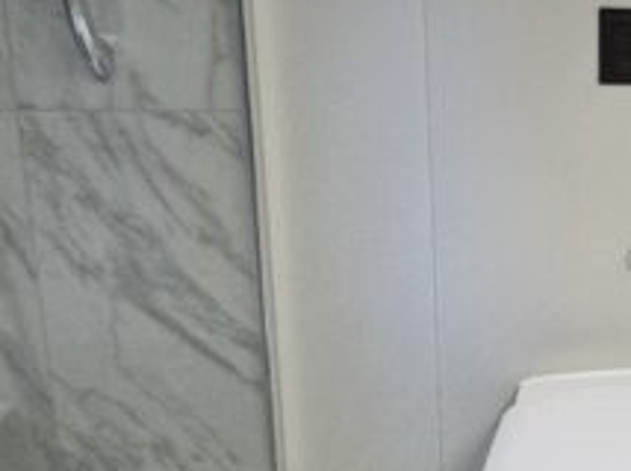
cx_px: 1061
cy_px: -32
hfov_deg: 21.6
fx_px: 1220
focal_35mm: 67
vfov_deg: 20.9
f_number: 2.2
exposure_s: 1/99
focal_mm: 2.22
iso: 100
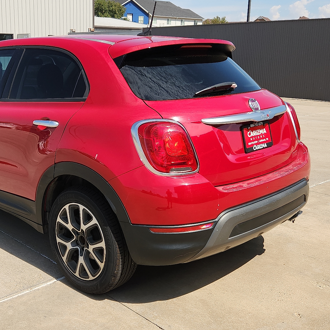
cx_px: 106
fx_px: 302
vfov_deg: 57.3
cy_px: 162
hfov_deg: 55.9
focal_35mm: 28
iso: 50
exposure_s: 1/1667
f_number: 1.8
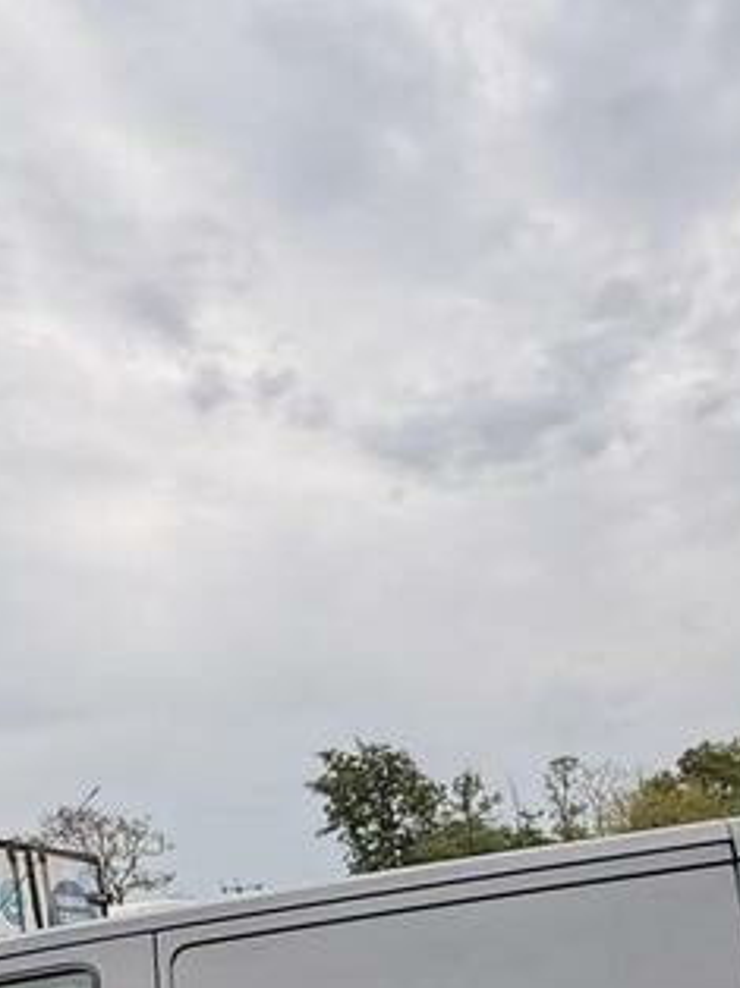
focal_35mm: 40
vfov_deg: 39.4
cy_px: 1054
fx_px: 1142
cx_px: 479
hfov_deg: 35.6
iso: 40
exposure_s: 1/473
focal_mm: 2.22
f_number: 2.2
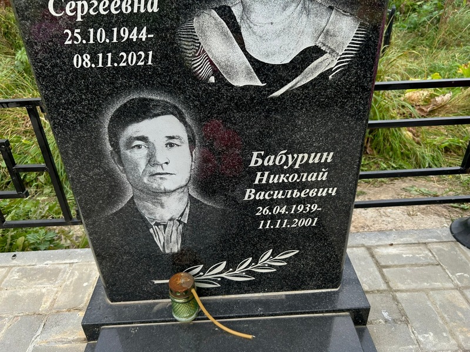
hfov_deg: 67.3
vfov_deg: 53.1
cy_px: 176
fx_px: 353
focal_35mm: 26
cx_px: 235
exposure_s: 1/371
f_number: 1.5
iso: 50
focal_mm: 5.7
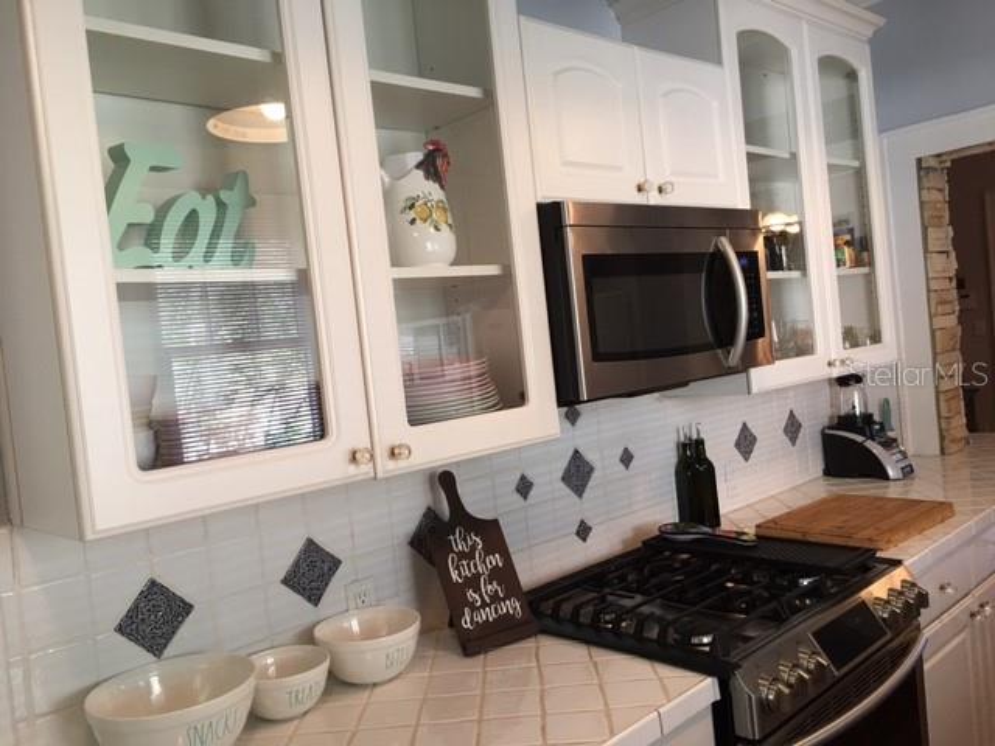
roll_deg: +5.2
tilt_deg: -0.6
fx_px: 834
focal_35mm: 29
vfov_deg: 48.2
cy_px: 373
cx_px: 498
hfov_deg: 61.7
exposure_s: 1/15
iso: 40
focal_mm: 4.15
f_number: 2.2
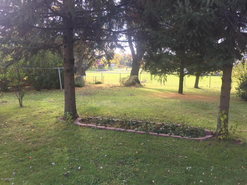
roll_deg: +0.0
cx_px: 124
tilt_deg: -7.2
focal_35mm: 29
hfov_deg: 61.7
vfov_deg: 48.2
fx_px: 207
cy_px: 92
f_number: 2.2
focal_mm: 4.15
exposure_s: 1/159
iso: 32
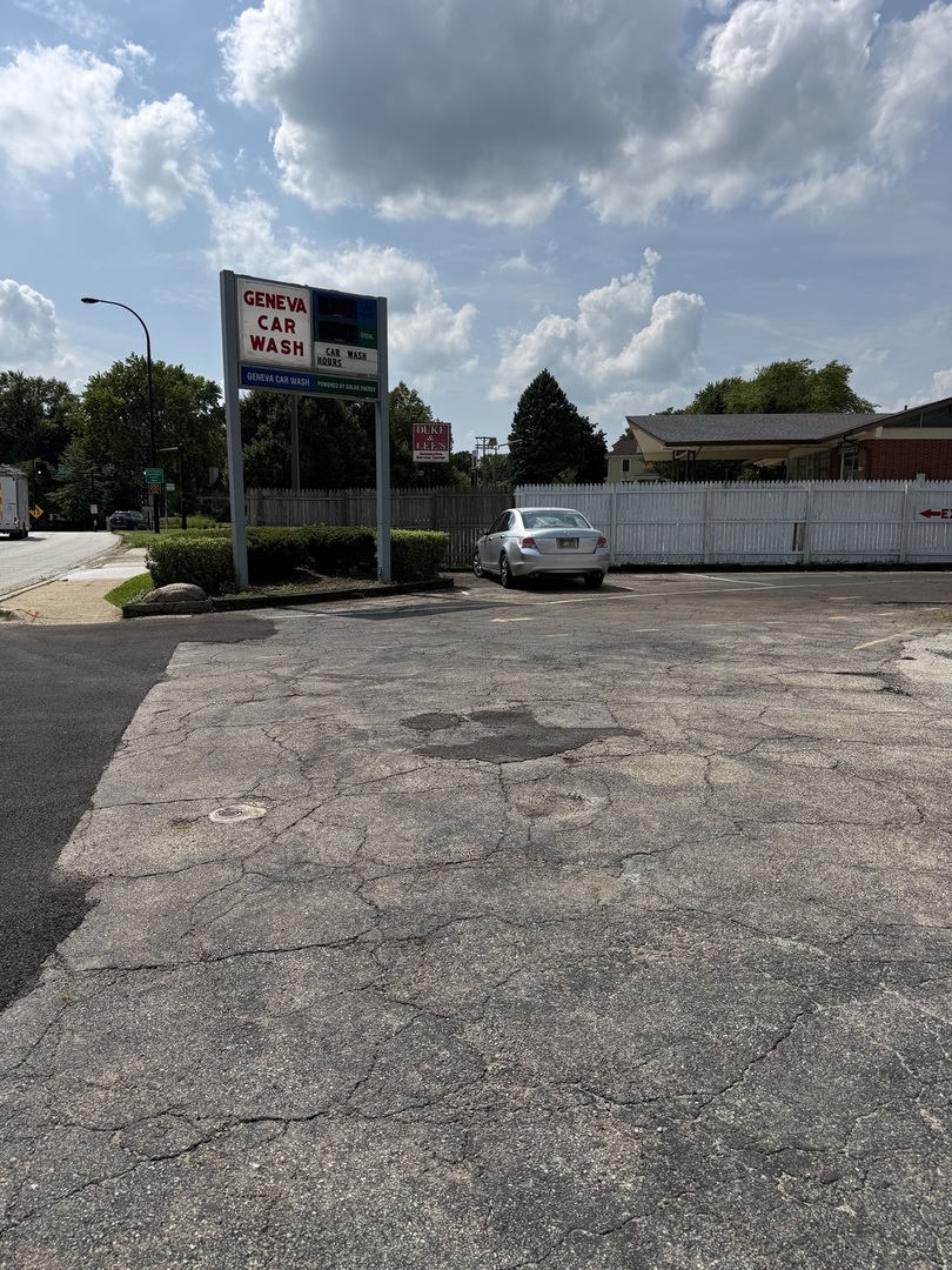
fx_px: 880
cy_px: 635
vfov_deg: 71.6
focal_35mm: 24
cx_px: 476
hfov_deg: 56.8
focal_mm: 6.76
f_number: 1.78
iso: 80
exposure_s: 1/9091
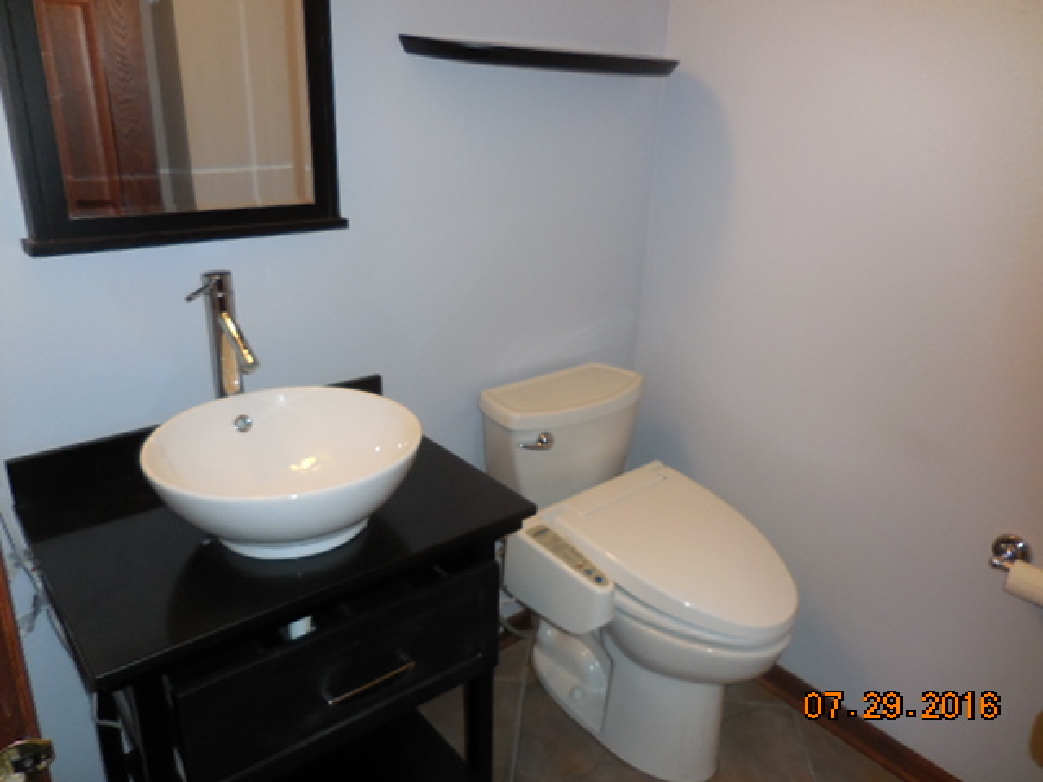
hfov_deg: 69.4
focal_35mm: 25
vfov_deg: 54.9
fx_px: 753
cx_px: 522
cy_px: 391
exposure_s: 1/25
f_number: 3.3
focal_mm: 4.5
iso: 200
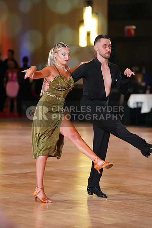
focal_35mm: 159
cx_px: 76
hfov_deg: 8.6
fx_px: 1006
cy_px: 114
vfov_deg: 12.9
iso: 1600
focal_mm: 159
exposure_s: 1/400
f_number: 2.8
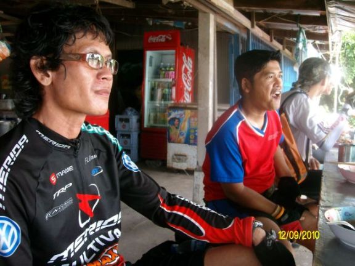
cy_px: 133
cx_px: 178
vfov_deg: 40.7
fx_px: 359
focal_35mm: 35
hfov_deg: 52.6
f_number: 2.8
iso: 83
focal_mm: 5.8
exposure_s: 1/40
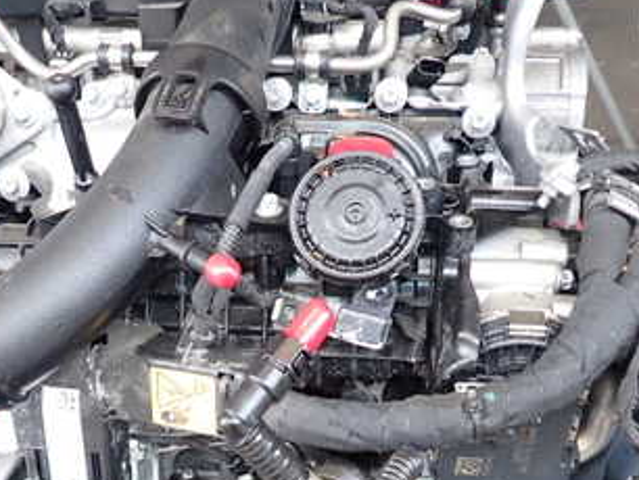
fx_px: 905
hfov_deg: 38.6
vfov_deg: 28.4
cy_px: 445
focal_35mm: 49
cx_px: 234
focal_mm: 4.5
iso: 125
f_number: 2
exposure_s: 1/60
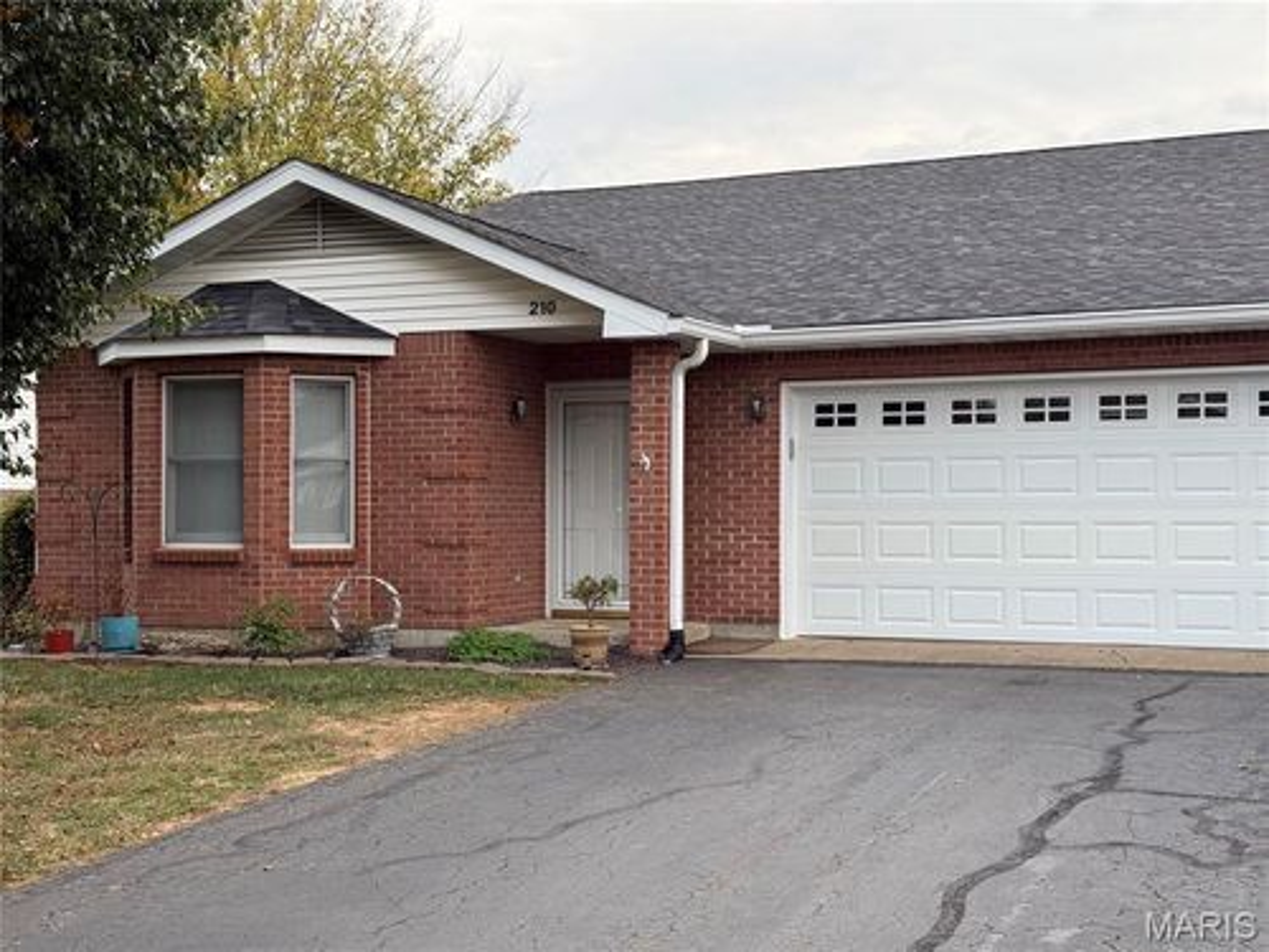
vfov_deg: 30.3
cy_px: 476
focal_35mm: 48
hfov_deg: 39.7
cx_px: 634
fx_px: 1760
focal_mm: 6.76
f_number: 1.78
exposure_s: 1/712
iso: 100
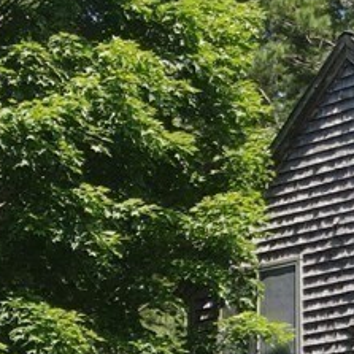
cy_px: 686
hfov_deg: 8.9
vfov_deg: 8.5
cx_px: 433
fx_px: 2256
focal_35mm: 195
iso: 100
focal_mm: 4.5
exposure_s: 1/240
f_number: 2.8
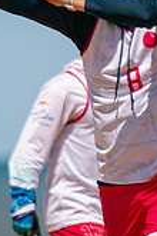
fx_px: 7509
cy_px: 79
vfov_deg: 1.8
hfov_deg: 1.2
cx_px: 77
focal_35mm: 1148
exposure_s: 1/10000
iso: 400
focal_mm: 200
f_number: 2.8
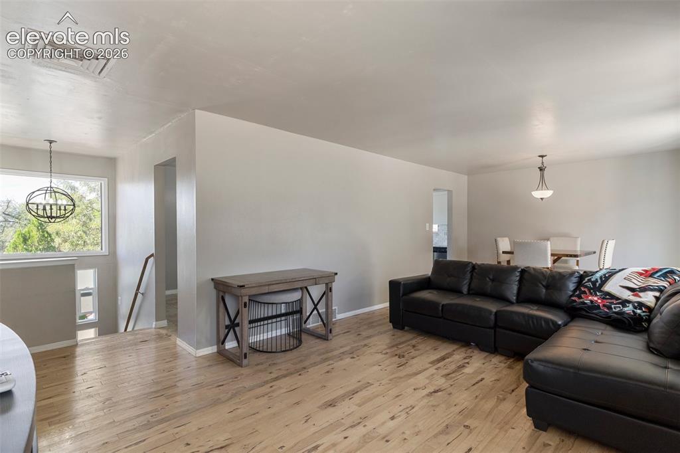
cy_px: 226
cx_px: 340
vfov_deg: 67.3
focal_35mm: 18
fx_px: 340
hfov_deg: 90.0
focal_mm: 18
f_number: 8
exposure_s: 1/13
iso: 400
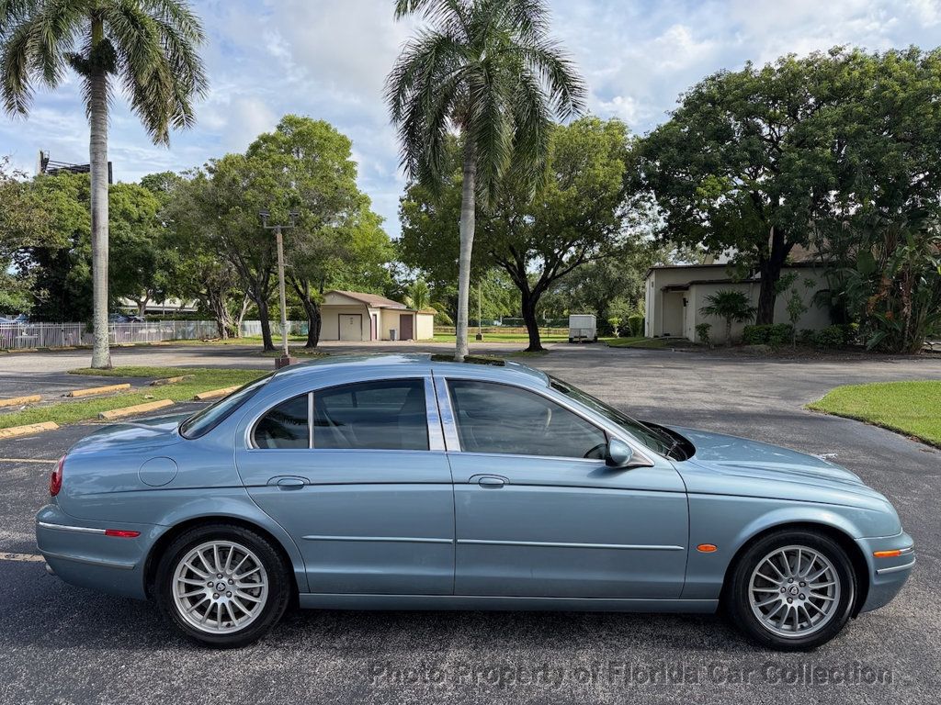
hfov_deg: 71.6
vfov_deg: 56.8
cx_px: 470
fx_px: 652
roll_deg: +0.4
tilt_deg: -3.7
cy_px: 352
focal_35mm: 24
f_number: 1.78
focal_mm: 6.76
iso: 100
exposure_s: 1/1901
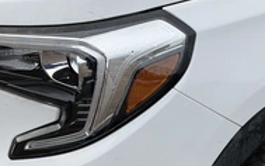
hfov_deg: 31.5
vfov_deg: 19.6
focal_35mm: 65
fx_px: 469
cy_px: 148
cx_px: 157
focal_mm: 3
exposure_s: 1/1626
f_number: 1.8
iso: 25
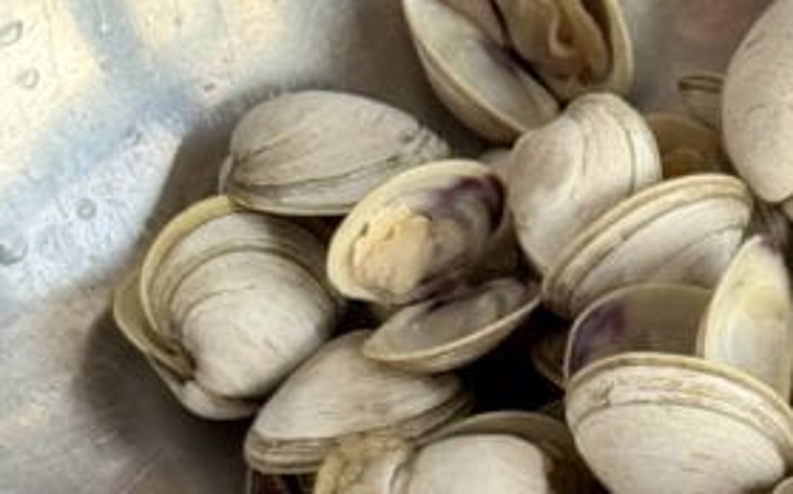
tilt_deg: -66.8
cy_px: 1130
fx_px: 3780
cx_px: 387
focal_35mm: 175
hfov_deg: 12.0
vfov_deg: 7.1
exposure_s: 1/90
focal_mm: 6.76
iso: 100
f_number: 1.78
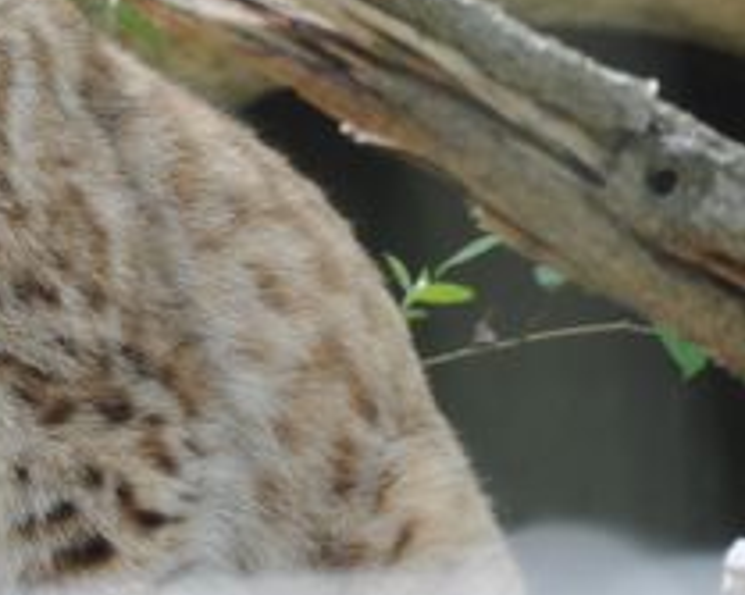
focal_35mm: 1378
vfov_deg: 1.1
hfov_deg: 1.4
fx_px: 30370
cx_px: -335
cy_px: 128
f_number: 10
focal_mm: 200
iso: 200
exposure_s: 1/50
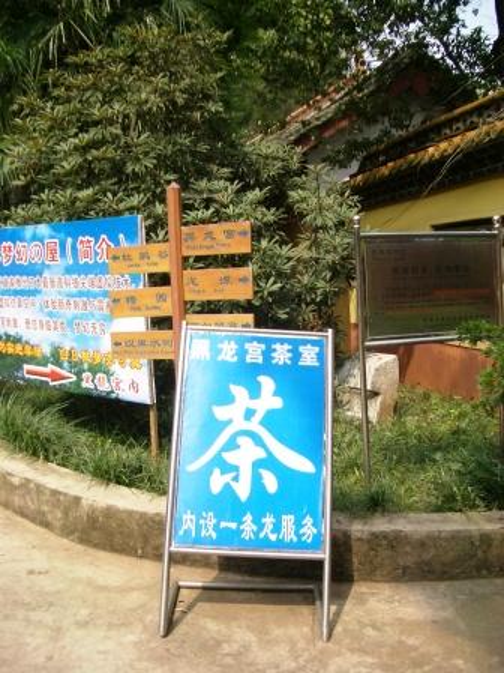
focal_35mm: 35
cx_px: 252
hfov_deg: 40.7
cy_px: 336
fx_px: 679
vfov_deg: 52.6
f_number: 2.6
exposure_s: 1/640
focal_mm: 5.8
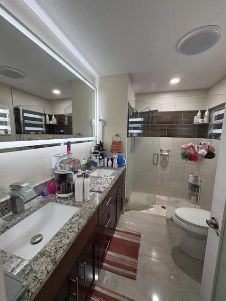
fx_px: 122
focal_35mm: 14
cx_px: 113
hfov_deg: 85.7
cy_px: 150
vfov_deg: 102.1
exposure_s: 1/60
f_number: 2.2
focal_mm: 2.22
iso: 160
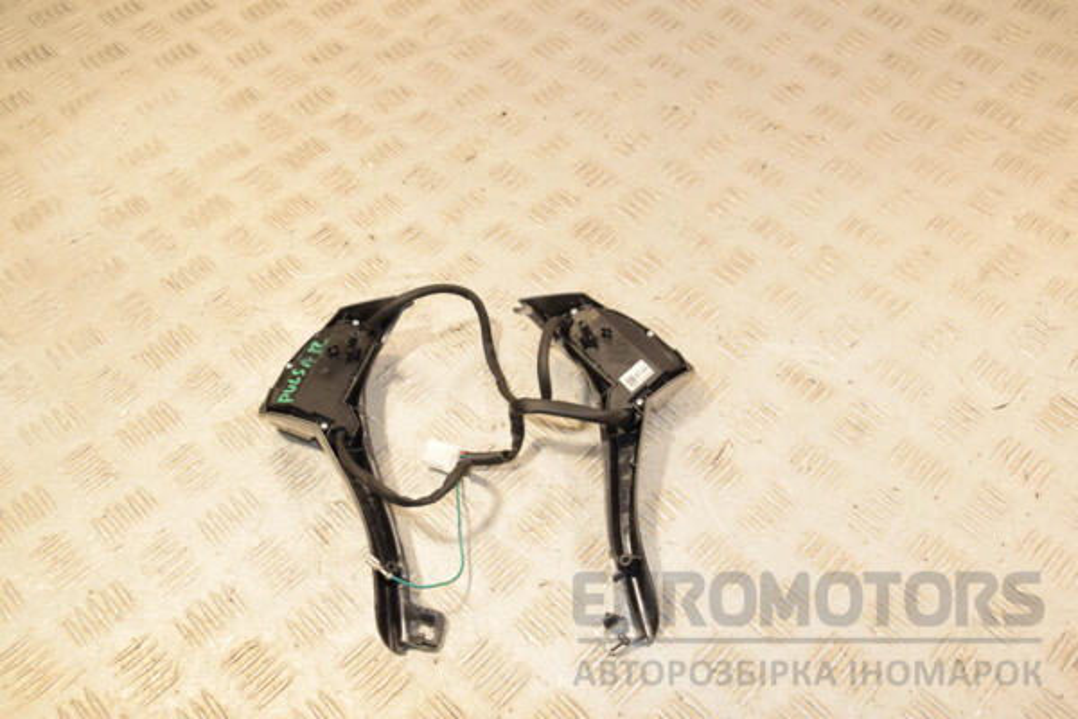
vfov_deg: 40.0
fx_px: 988
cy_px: 360
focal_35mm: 33
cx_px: 539
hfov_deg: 57.2
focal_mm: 22
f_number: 6.3
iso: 800
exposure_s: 1/200
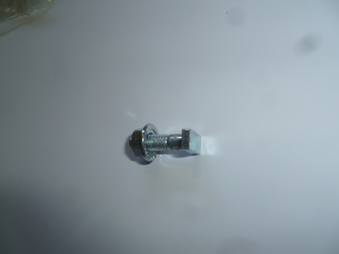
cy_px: 127
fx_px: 274
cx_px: 170
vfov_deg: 49.7
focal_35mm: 28
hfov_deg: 63.4
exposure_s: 1/30
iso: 80
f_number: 3.3
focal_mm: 5
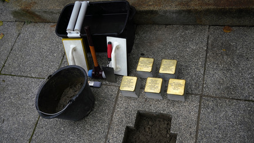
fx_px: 236
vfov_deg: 33.7
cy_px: 75
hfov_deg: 56.6
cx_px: 123
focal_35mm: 35
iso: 640
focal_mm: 32
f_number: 5.6
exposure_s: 1/500
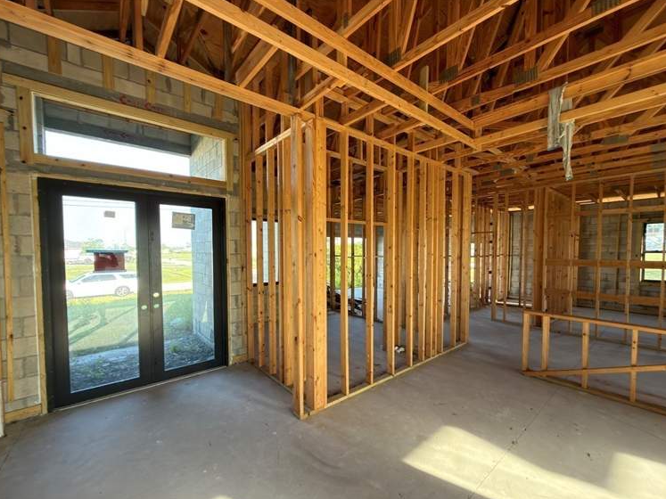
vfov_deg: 81.7
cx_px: 348
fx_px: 289
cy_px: 262
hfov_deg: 98.1
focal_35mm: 15
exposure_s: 1/56
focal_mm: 2.22
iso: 50
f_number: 2.2
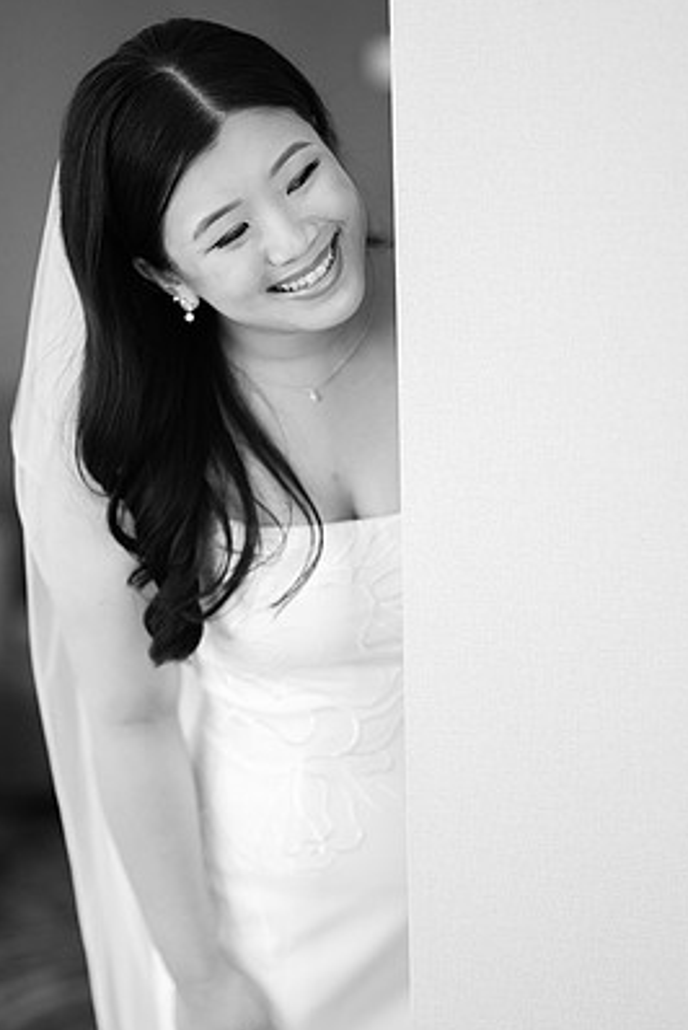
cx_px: 326
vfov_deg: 21.2
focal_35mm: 96
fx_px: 2747
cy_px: 525
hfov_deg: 14.3
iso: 2200
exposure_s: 1/2500
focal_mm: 85
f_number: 1.8
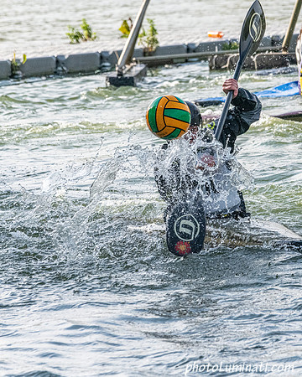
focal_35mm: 380
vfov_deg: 5.1
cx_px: 224
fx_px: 4247
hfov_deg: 4.1
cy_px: 188
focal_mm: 270
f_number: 10
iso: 2500
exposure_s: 1/3200
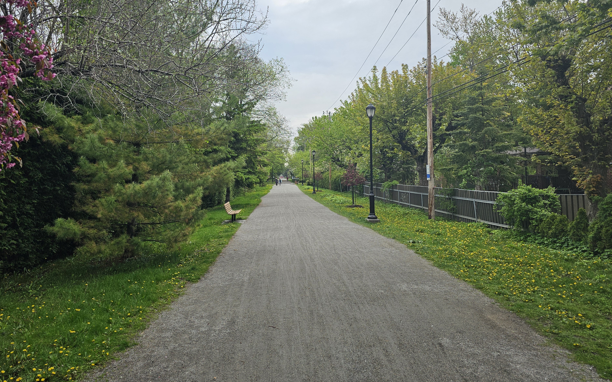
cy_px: 145
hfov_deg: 70.4
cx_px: 297
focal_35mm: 26
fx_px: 434
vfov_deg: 47.2
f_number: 1.7
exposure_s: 1/440
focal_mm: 6.3
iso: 10
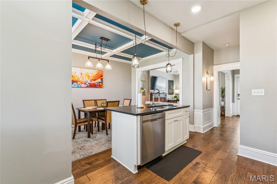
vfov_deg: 73.7
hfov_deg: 96.8
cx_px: 138
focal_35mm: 16
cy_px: 92
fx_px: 123
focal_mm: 16
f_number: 13
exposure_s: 1/3.33
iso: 320
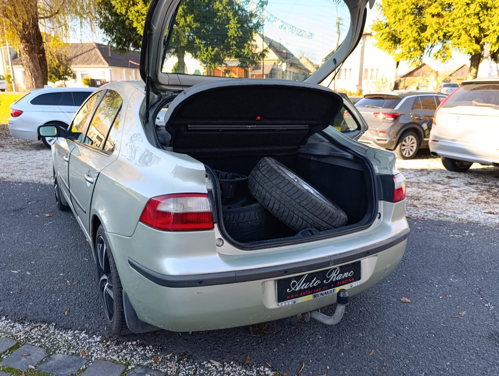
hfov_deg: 67.2
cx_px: 246
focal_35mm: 26
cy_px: 207
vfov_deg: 53.1
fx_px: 375
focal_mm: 6.14
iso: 80
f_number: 1.6
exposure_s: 1/100
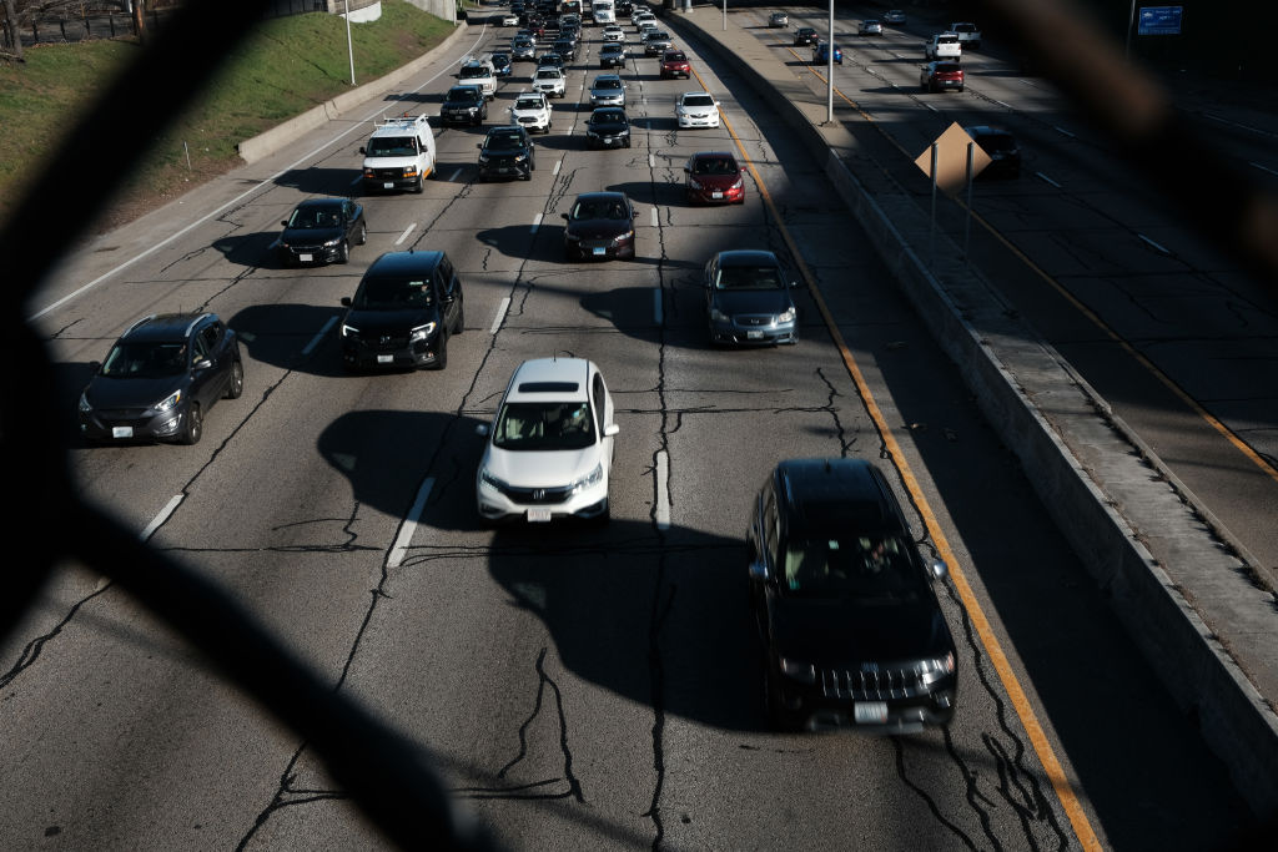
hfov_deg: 49.5
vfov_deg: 34.2
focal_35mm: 39
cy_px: 426
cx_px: 639
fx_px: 1385
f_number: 16
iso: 160
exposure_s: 1/75
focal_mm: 25.7
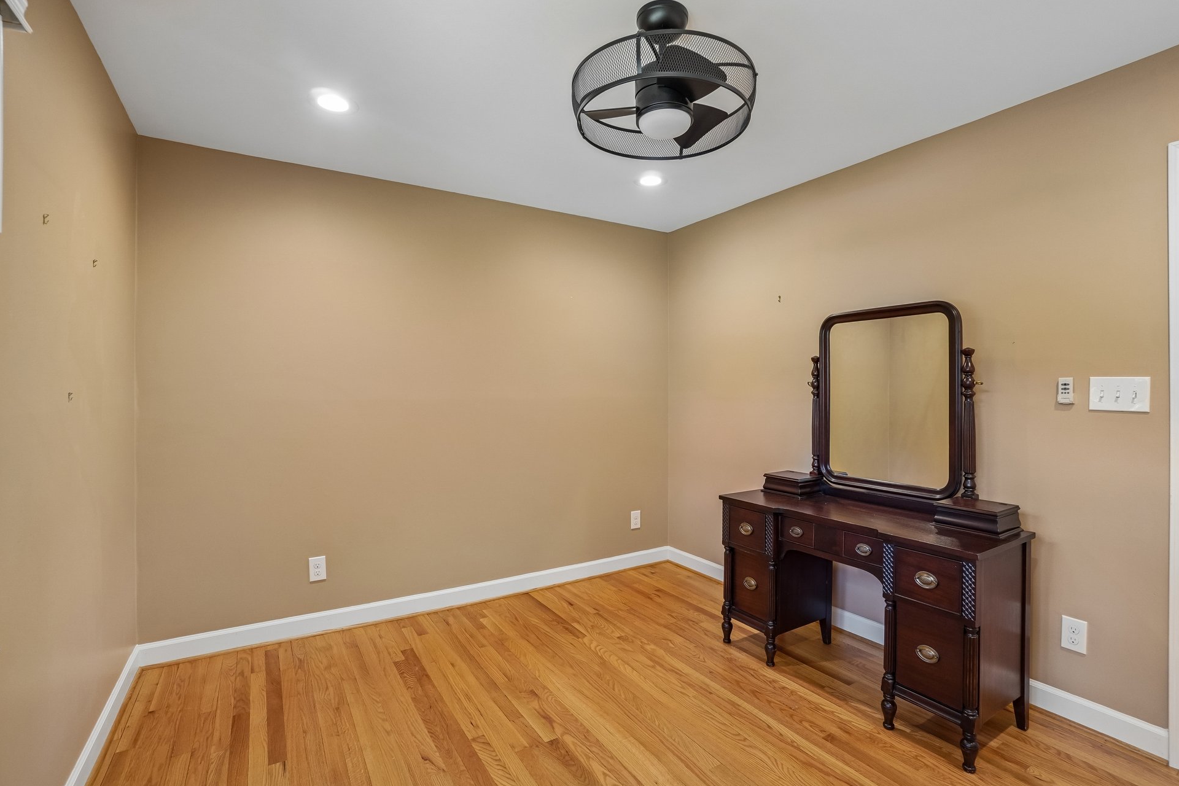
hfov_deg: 96.7
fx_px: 524
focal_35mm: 16
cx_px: 618
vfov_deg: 73.7
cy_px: 395
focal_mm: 10
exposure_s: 1/8
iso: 400
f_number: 8
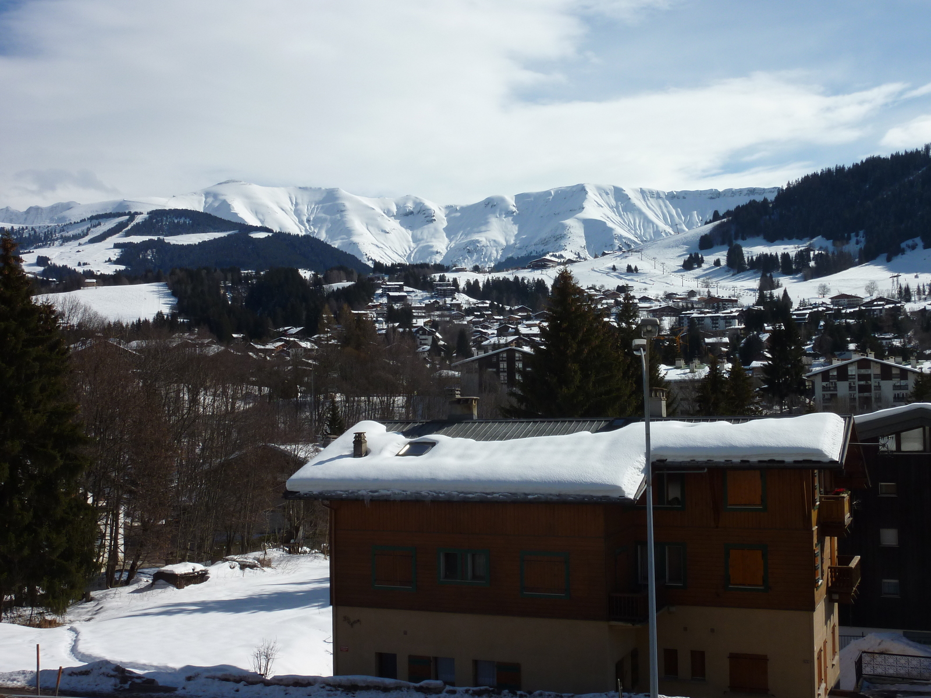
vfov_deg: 30.3
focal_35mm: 48
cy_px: 349
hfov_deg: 39.7
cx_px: 466
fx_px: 1291
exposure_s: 1/800
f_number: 5.6
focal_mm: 7.9
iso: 80
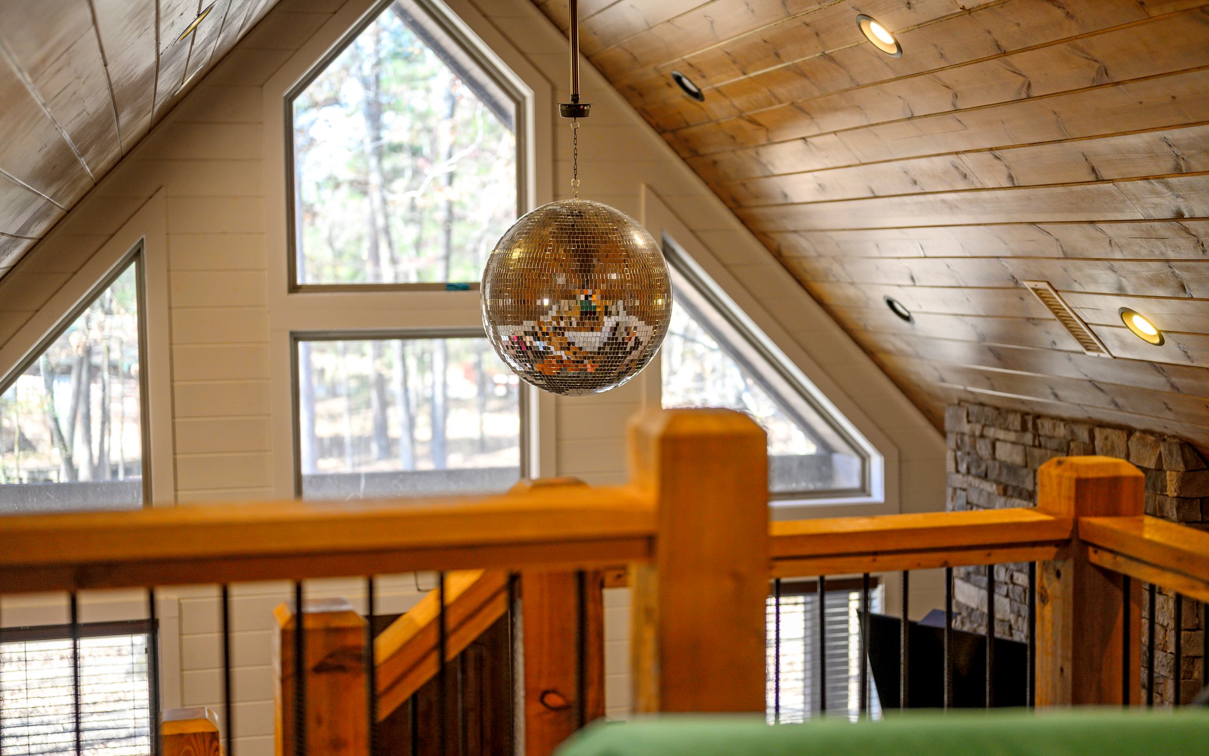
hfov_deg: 39.6
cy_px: 397
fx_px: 1680
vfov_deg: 25.3
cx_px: 604
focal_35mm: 51
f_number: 1.8
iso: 500
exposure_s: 1/320
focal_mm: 50
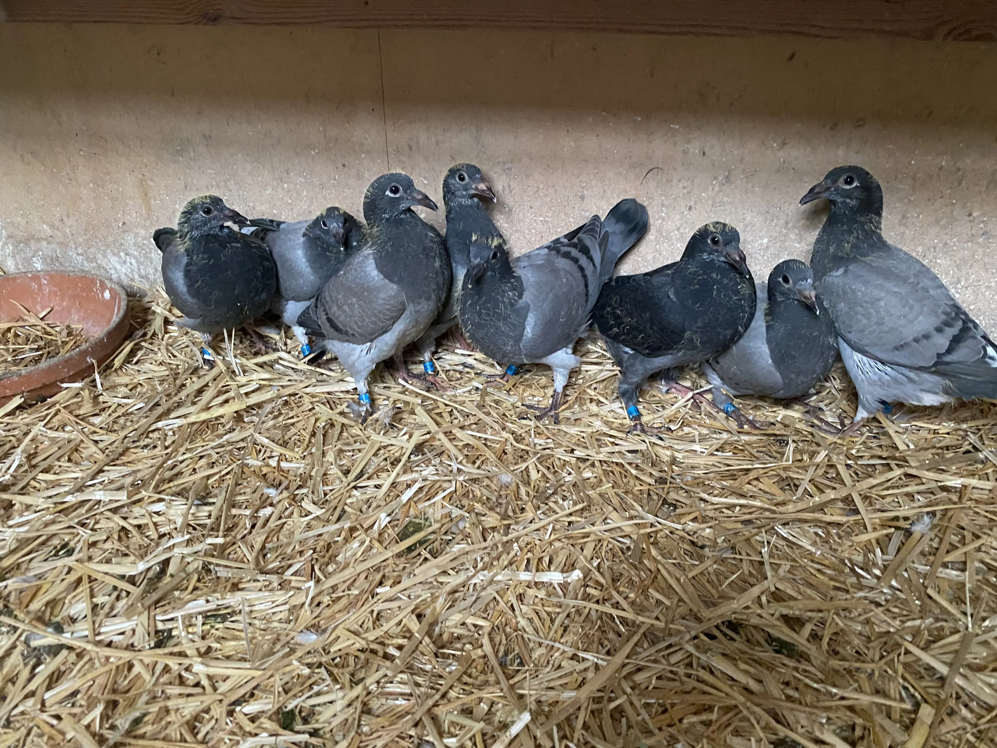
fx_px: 749
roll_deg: +0.2
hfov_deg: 67.3
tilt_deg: -27.8
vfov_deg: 53.1
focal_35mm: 26
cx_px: 498
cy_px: 374
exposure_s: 1/40
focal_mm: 4.25
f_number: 1.8
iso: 500
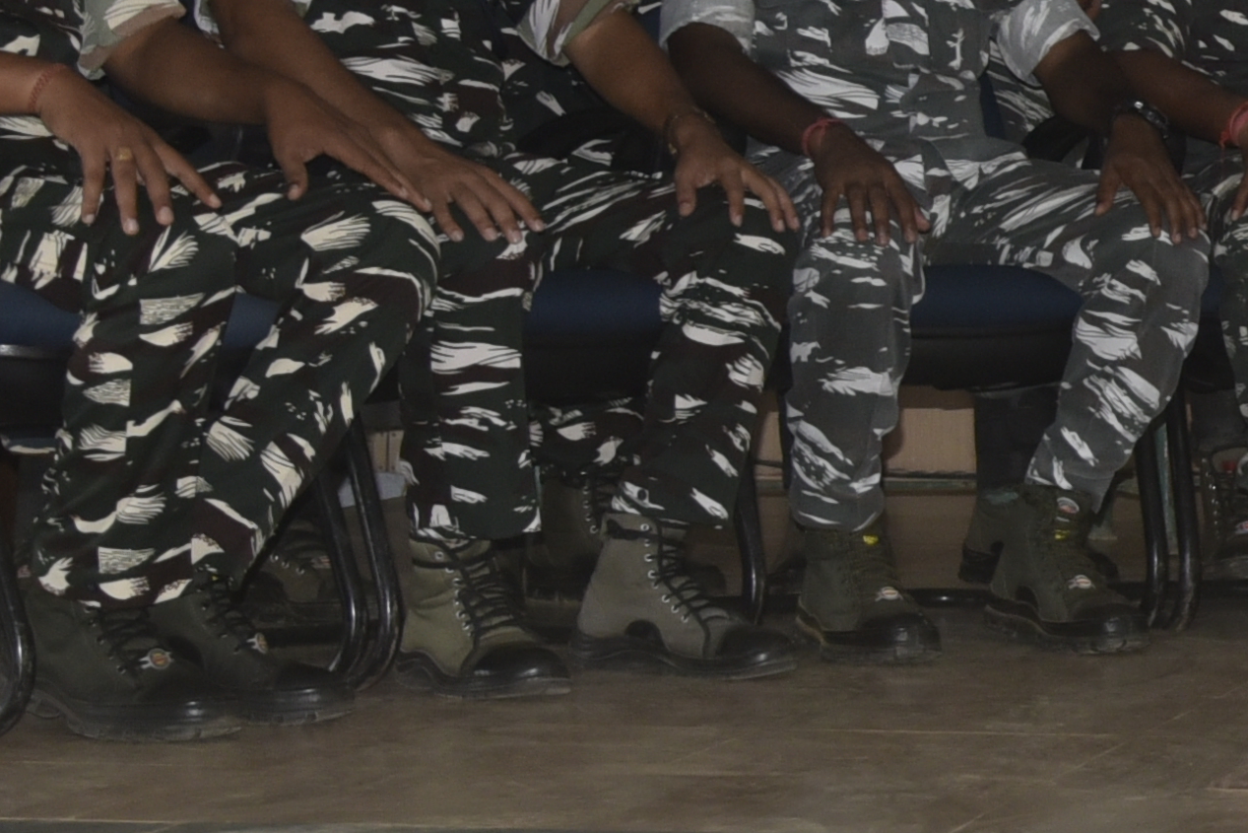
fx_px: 5270
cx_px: 2415
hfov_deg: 12.1
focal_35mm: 152
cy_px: 80
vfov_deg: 9.0
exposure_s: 1/60
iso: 800
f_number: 5
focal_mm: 32
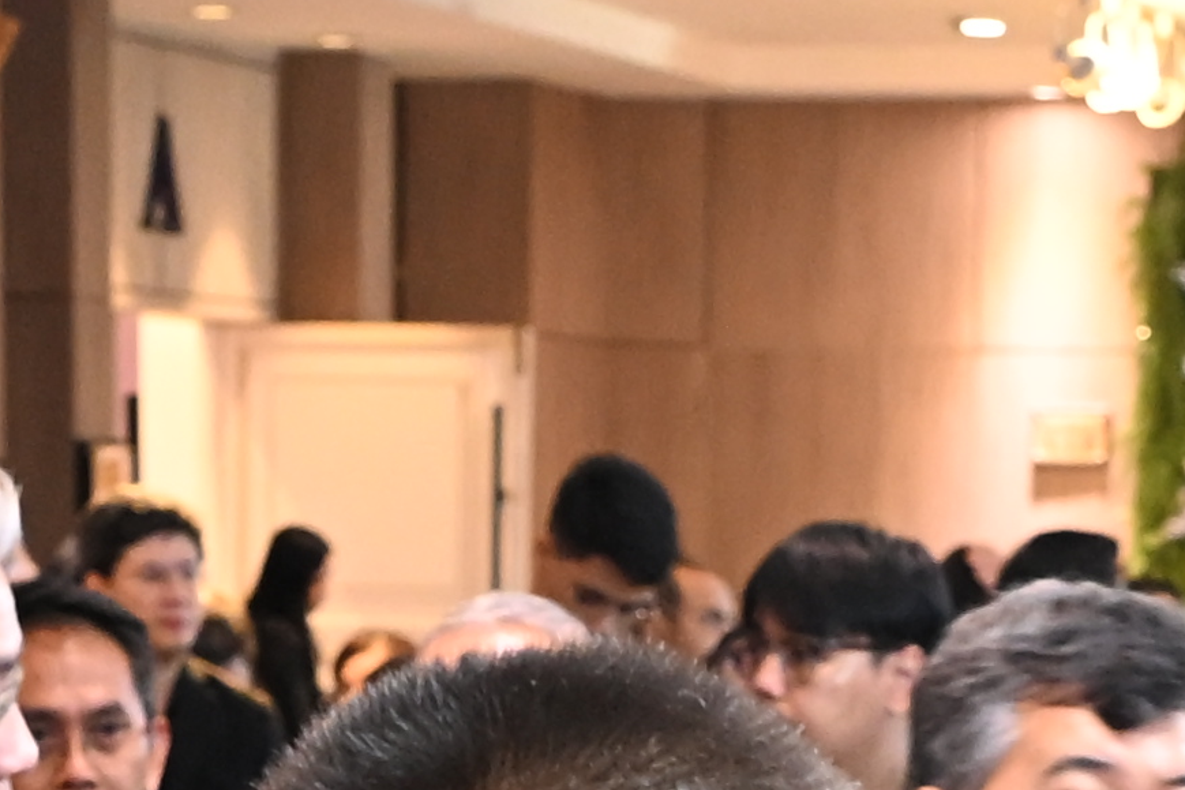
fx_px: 5956
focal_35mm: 181
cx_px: 565
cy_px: 2090
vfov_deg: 7.0
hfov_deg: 11.4
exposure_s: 1/50
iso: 3200
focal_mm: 26
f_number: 4
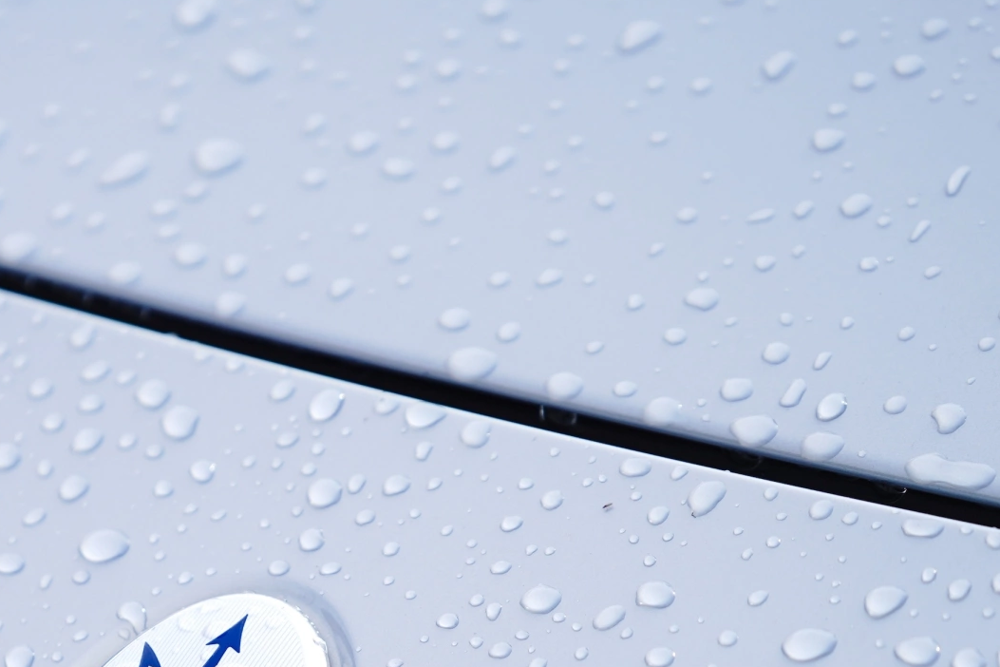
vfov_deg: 3.0
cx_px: 183
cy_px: 746
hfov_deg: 4.5
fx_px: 12666
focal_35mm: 456
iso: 125
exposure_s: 1/640
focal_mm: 200
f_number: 4
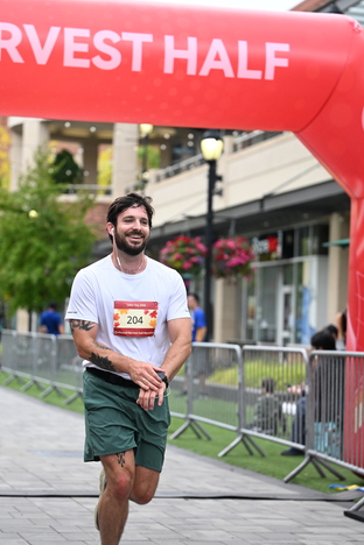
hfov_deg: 14.5
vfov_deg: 21.7
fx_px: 1426
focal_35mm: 94
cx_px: 159
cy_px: 292
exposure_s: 1/5000
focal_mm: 80
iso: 1600
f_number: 2.8
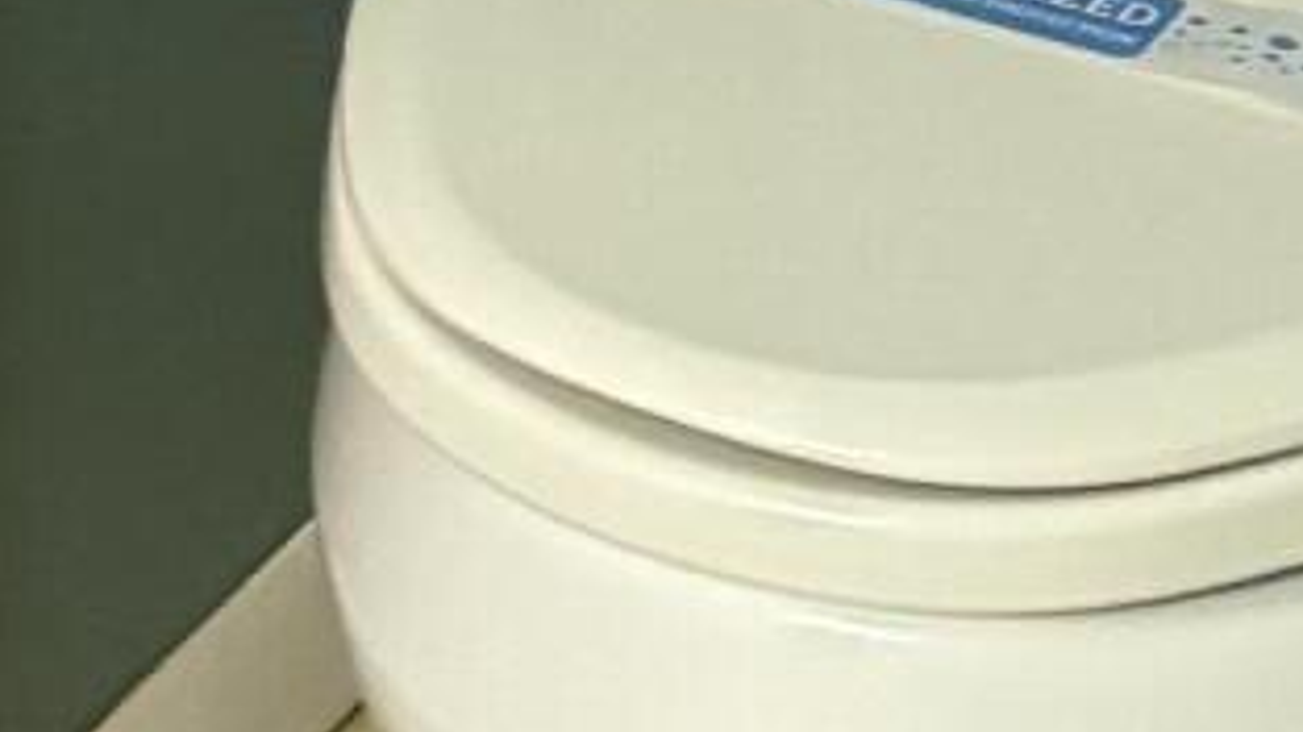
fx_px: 6253
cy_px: -2288
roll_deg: -0.1
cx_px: 146
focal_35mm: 181
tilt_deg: -6.7
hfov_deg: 11.8
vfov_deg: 5.7
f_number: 1.6
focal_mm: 5.96
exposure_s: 1/60
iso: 500
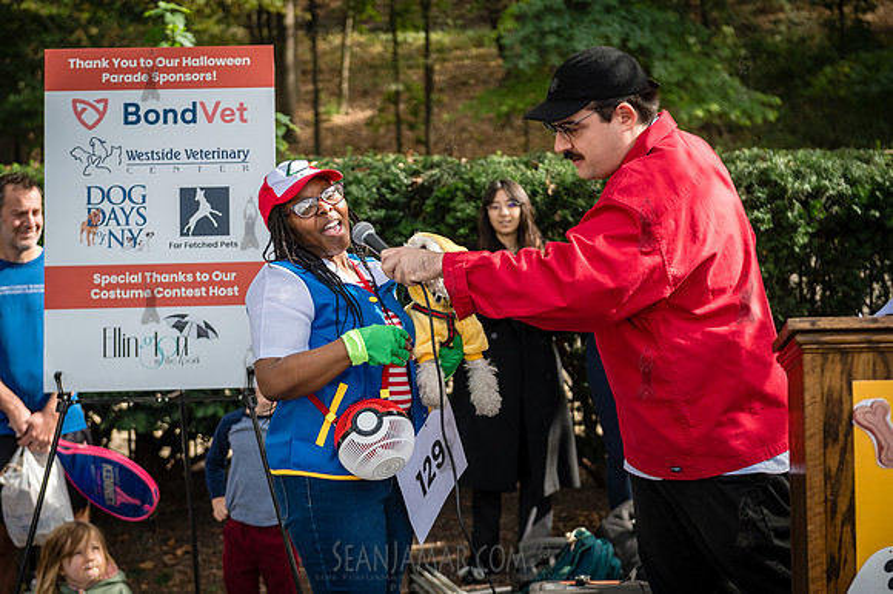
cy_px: 297
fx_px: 1735
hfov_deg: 28.9
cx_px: 446
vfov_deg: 19.4
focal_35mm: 70
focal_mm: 70
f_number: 4
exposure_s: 1/1600
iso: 1000
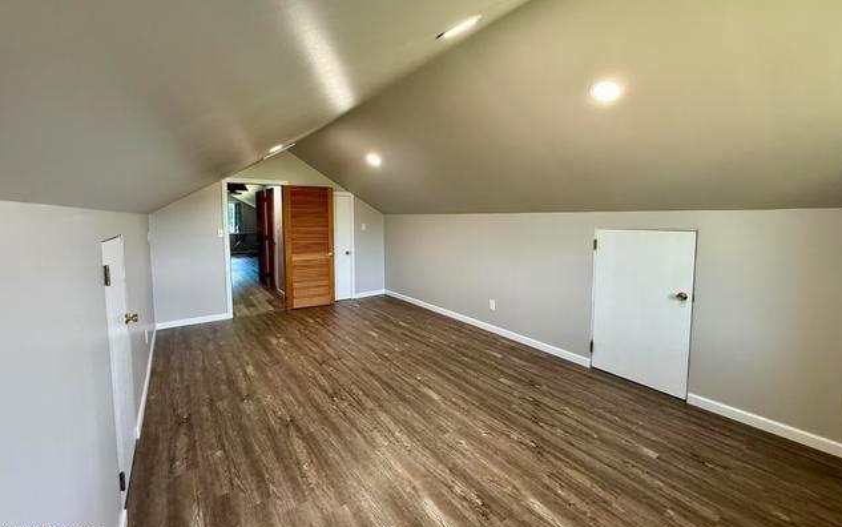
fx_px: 344
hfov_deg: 101.4
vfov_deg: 74.7
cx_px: 424
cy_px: 245
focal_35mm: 15
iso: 200
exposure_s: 1/60
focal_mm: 2.22
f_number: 2.2
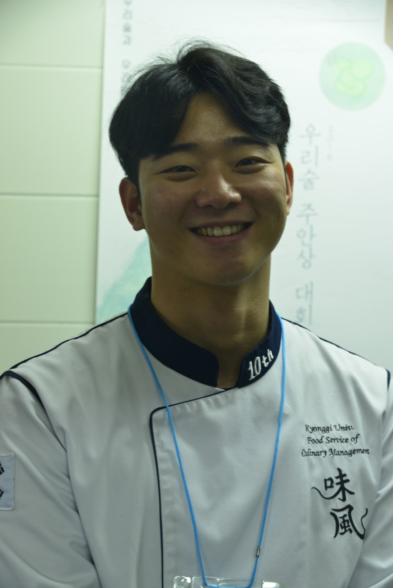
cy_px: 294
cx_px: 196
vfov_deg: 26.0
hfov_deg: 17.5
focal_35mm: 78
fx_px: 1276
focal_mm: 78
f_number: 7.1
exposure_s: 1/30
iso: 800
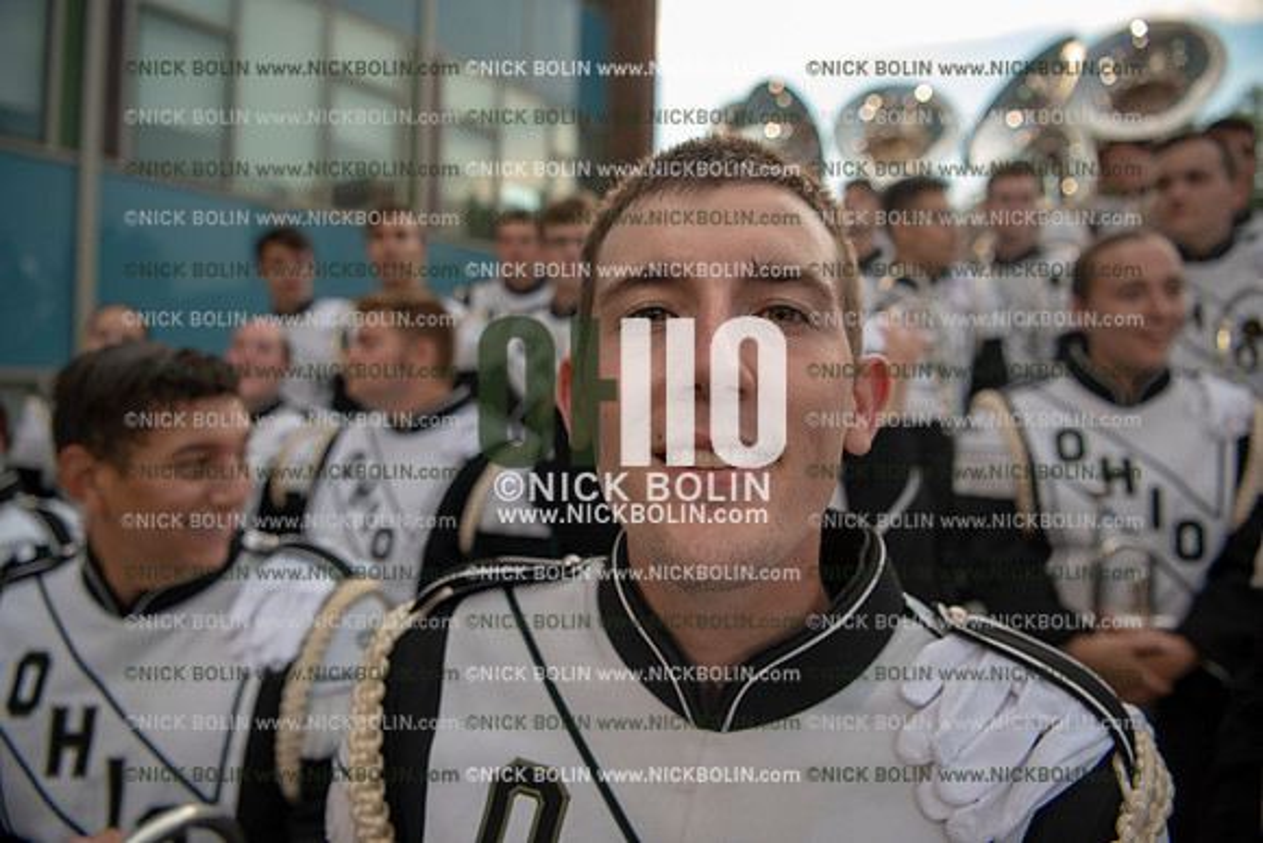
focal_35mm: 24
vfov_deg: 53.2
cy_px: 422
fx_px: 842
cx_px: 632
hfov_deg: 73.7
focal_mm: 24
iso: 800
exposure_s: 1/125
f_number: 3.2
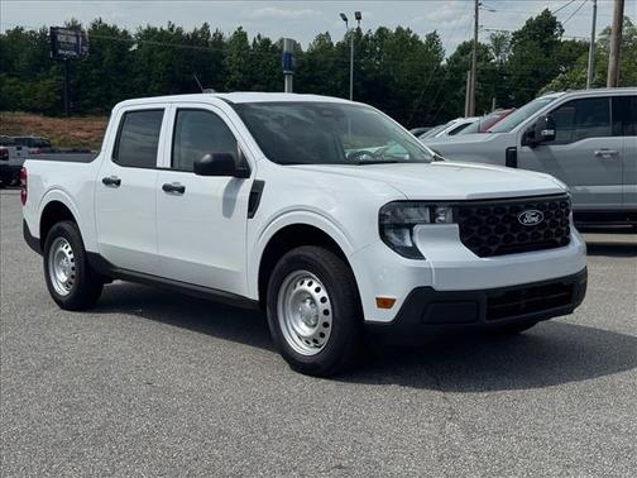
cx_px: 318
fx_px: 883
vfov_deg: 30.3
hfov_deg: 39.7
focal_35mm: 48
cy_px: 239
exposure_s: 1/9009
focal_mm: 6.76
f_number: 1.78
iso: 80
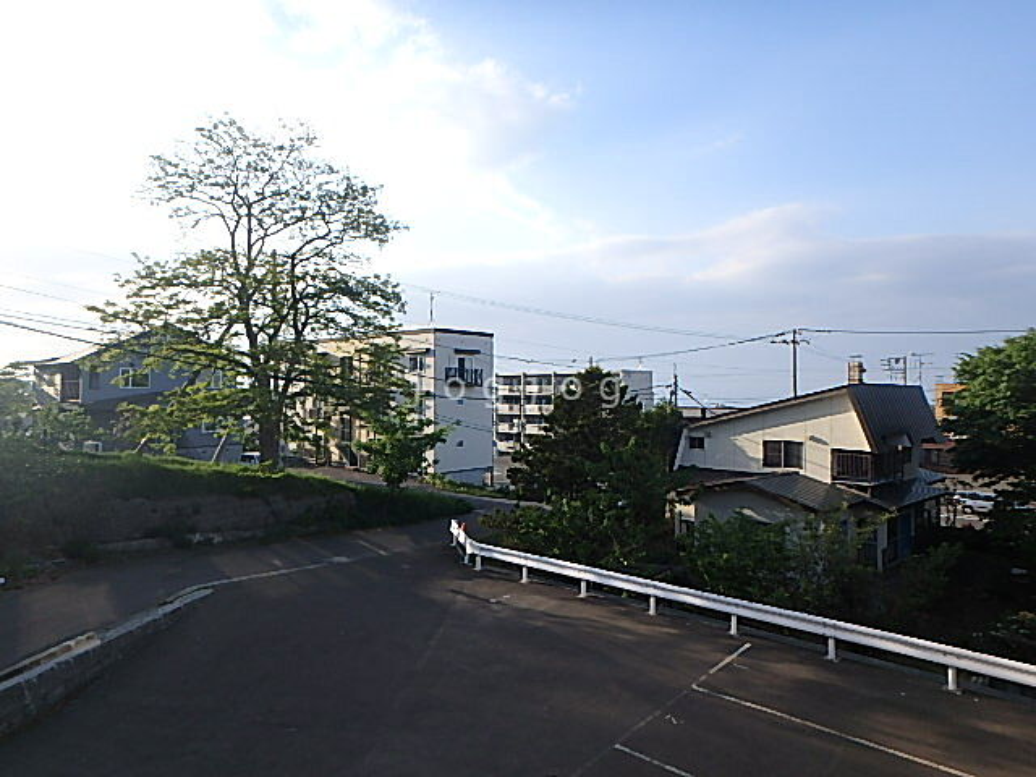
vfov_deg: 63.4
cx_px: 518
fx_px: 628
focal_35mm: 21
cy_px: 388
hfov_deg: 79.0
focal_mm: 3.7
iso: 125
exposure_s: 1/500
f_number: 3.5
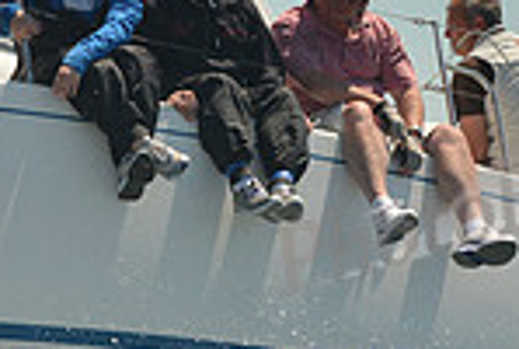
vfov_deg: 5.1
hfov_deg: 7.5
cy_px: 72
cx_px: 98
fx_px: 3929
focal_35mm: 272
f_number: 6.3
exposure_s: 1/800
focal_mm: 70
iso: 400
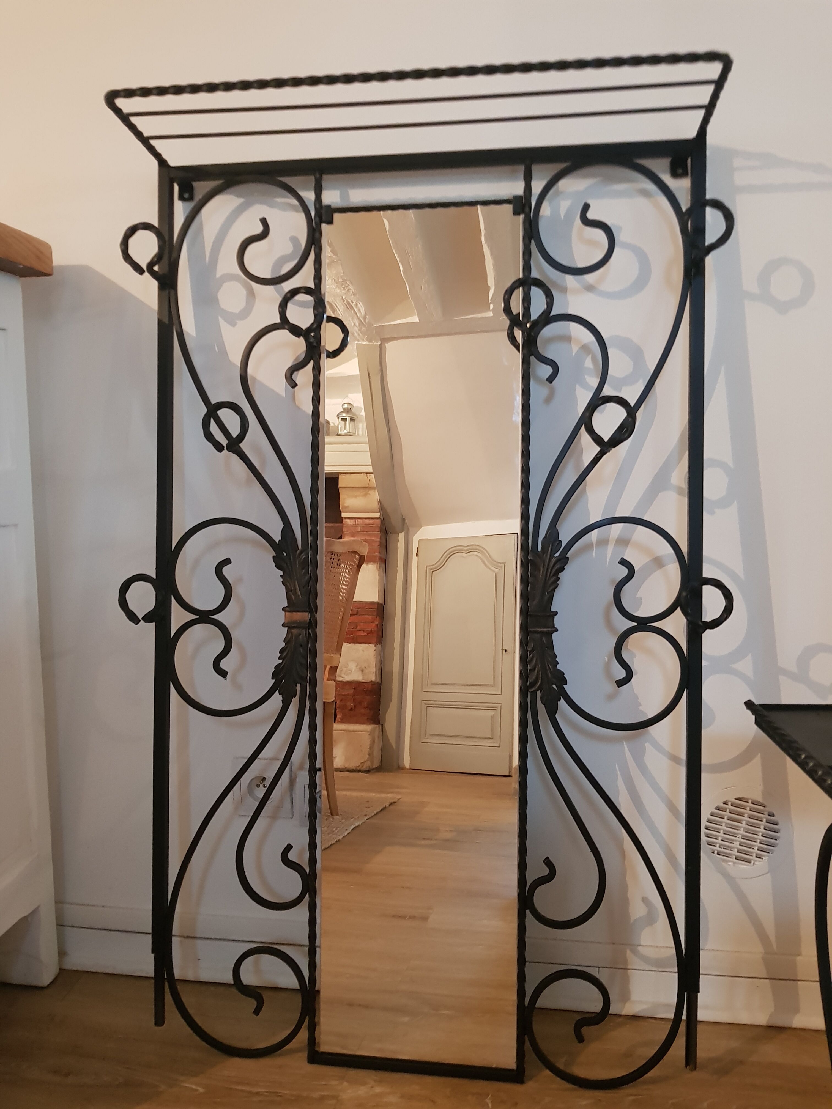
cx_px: 416
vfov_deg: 67.3
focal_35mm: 26
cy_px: 554
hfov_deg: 53.1
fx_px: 833
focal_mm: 4.2
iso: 200
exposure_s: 1/11
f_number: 1.7
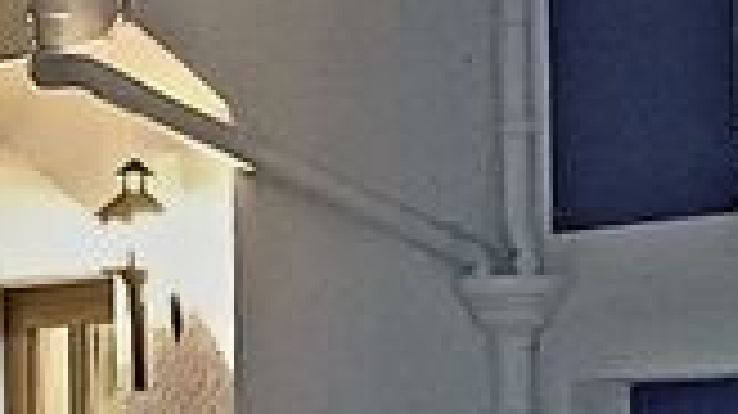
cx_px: 346
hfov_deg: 13.0
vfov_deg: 7.1
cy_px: 742
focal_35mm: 166
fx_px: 3246
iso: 1600
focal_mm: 4.65
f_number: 1.8
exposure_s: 1/13.4
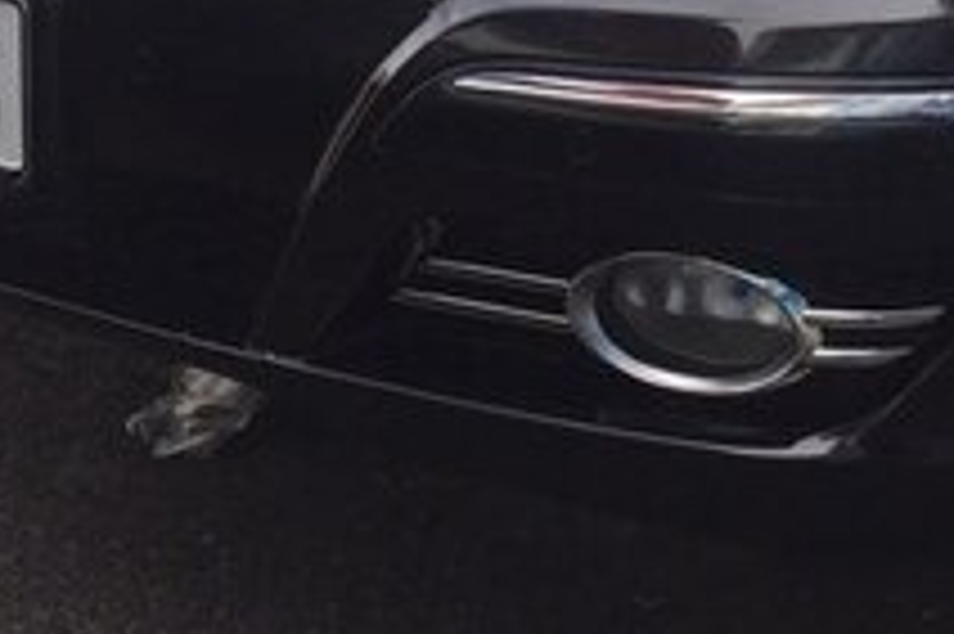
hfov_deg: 21.0
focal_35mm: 94
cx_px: 932
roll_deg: -6.7
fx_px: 2489
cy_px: -371
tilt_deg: -10.2
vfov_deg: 13.5
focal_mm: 4.15
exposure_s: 1/581
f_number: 2.2
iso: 32
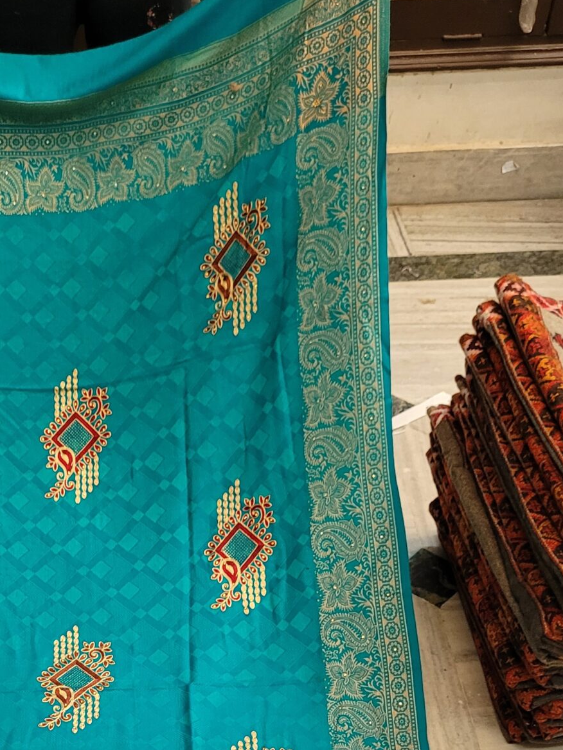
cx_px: 102
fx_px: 1236
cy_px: 773
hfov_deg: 25.2
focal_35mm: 57
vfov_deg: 31.0
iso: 320
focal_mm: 5.4
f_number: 1.8
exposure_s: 1/50
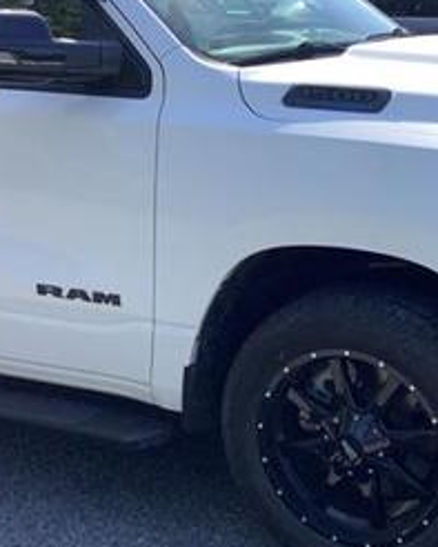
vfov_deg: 30.4
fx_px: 1004
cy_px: 236
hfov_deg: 24.4
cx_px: 325
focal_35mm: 62
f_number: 2.4
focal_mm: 3.3
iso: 25
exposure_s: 1/529
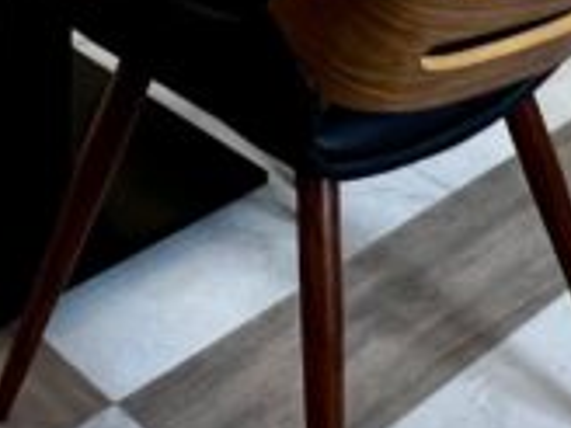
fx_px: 1336
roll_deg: -0.8
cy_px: -609
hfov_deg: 23.7
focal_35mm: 81
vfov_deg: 13.3
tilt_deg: -1.8
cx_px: 101
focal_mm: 1.57
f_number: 1.8
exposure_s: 1/50
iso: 160
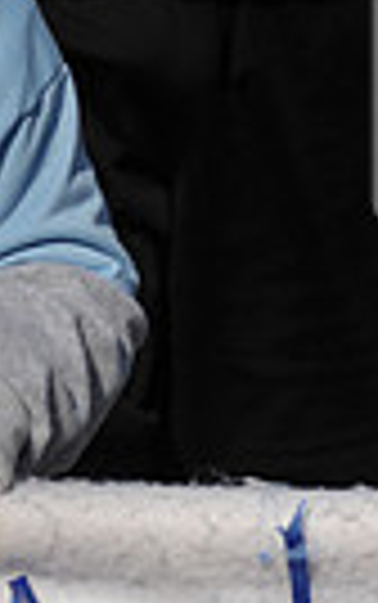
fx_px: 14474
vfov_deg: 2.4
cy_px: 126
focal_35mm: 880
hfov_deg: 1.5
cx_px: 909
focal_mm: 200
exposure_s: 1/6400
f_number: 5.6
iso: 400
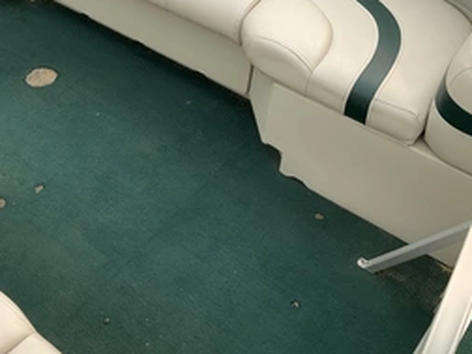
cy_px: 140
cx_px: 148
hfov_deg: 40.6
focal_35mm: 46
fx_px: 627
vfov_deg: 31.4
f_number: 1.8
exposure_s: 1/855
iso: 25
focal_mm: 3
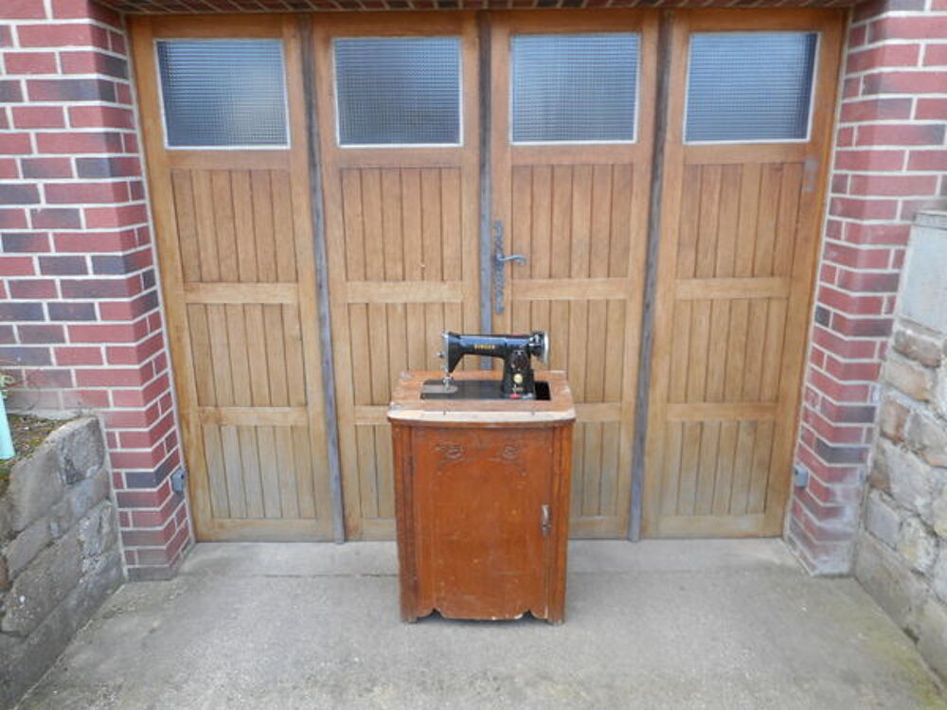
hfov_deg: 69.4
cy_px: 355
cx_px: 474
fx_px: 684
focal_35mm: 25
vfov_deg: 54.9
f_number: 3.7
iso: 80
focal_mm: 4.5
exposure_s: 1/40
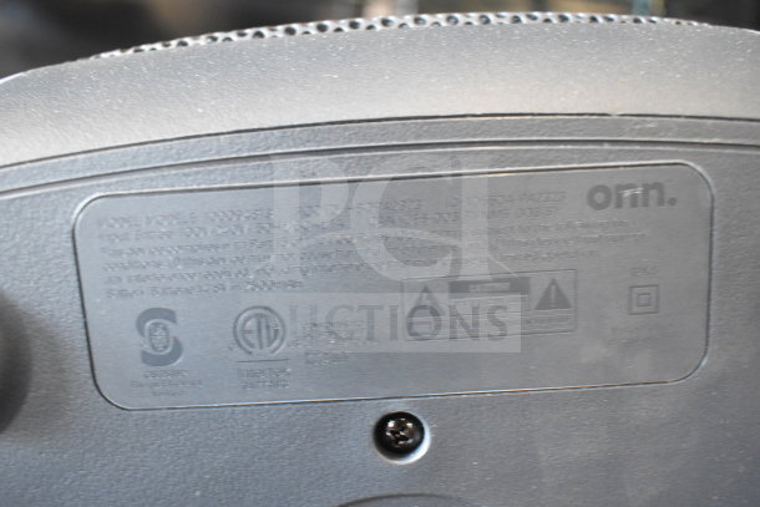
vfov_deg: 41.7
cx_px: 380
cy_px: 254
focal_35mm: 32
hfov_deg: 59.5
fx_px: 665
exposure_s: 1/30
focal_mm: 21
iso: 3200
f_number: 3.8
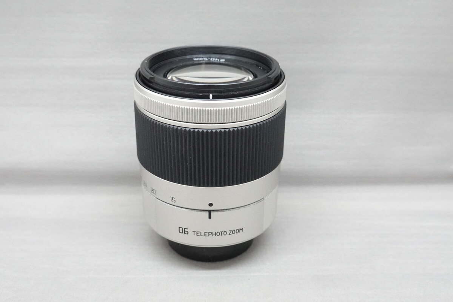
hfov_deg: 41.1
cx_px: 226
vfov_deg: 28.1
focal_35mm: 48
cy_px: 151
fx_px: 604
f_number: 5.6
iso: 3200
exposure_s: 1/50
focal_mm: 17.88
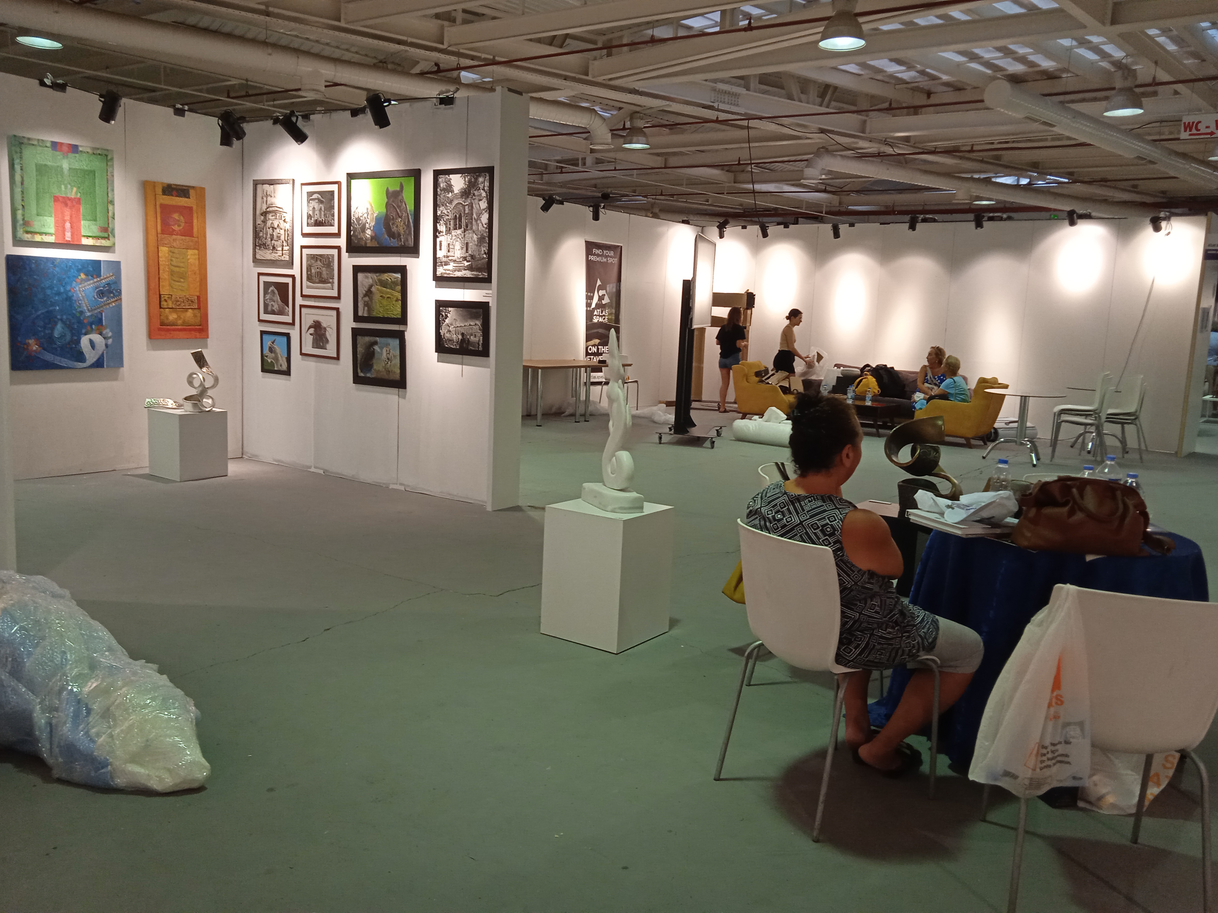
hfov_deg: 63.4
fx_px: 985
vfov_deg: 49.7
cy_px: 456
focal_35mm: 28
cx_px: 609
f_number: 2.2
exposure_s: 1/50
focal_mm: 3.43
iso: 243
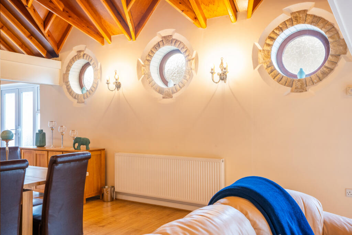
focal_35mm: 33
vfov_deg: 40.0
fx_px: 323
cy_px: 118
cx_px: 176
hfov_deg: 57.2
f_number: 11
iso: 800
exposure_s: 1/25
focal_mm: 33
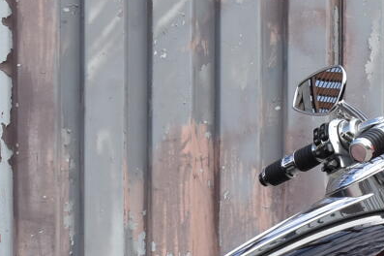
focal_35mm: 227
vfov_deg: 6.0
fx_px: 2419
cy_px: 401
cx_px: 107
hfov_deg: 9.1
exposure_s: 1/250
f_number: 8
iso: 180
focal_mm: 30
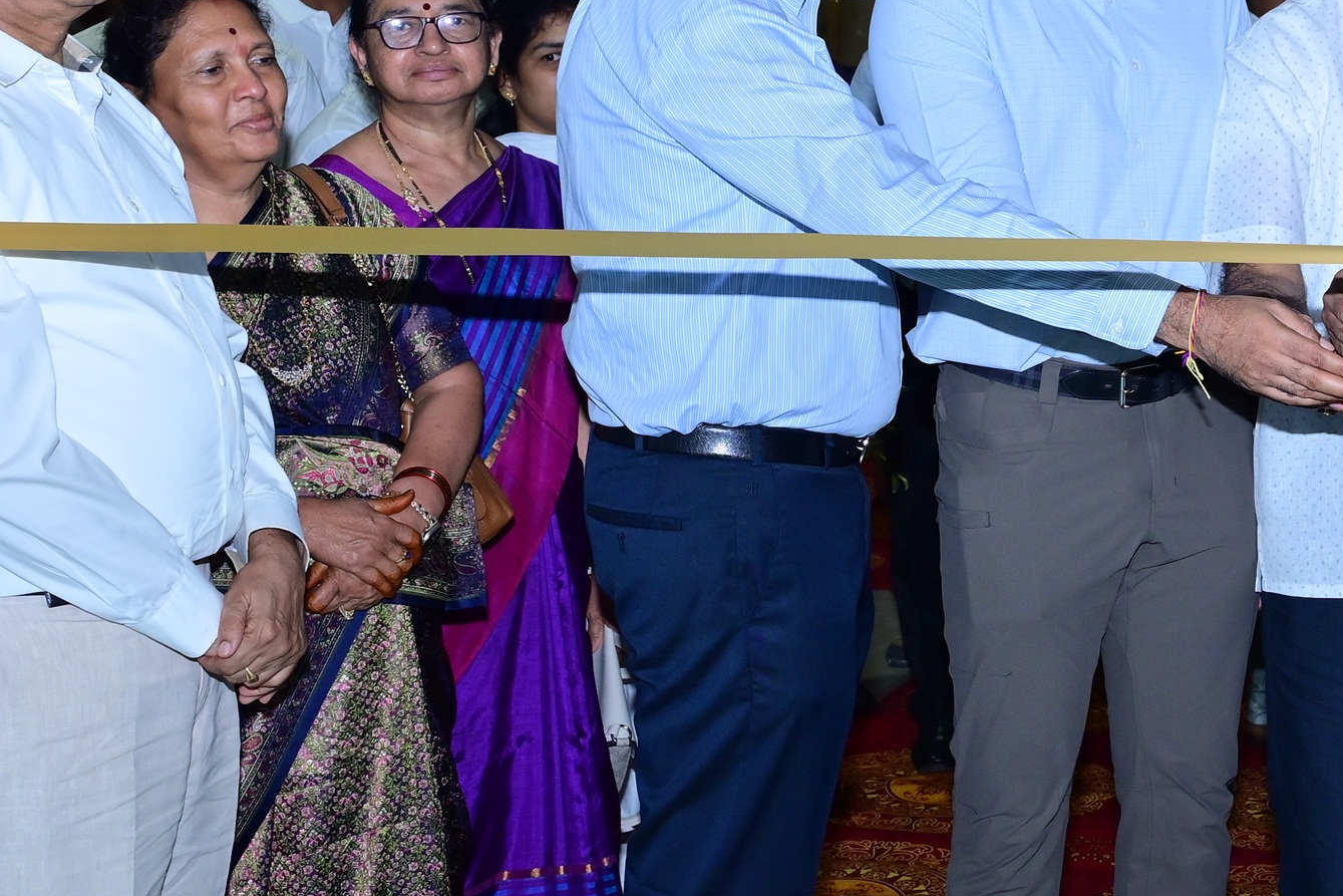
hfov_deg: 25.7
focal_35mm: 74
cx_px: 1396
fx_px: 2761
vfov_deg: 18.4
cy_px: 287
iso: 640
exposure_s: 1/125
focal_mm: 24
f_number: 7.1
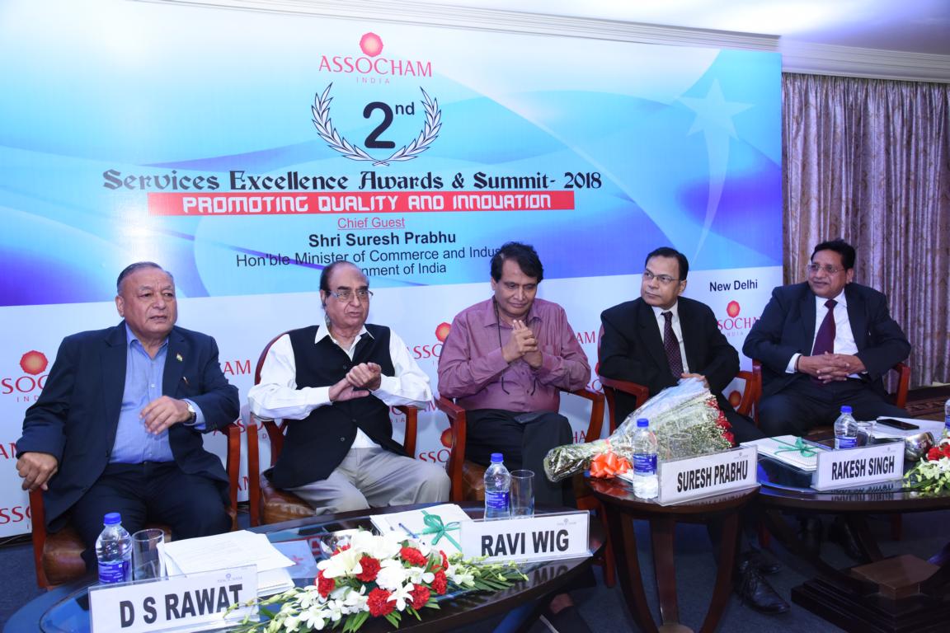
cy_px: 316
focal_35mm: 30
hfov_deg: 61.9
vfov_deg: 43.6
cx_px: 475
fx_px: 792
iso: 2000
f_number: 5.6
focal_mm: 30
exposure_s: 1/160
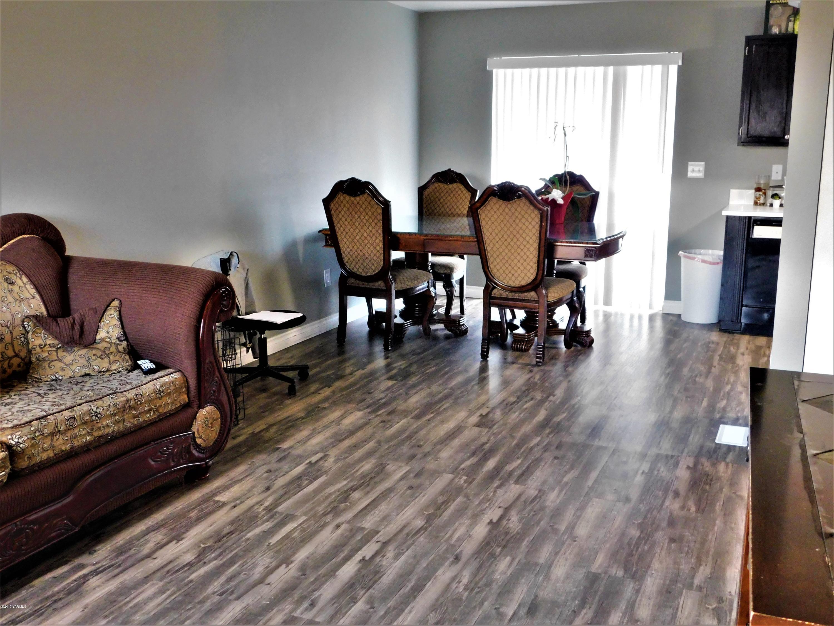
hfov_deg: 51.4
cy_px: 313
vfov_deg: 39.7
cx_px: 417
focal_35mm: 36
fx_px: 867
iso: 500
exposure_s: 1/8
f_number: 3.5
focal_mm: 6.3
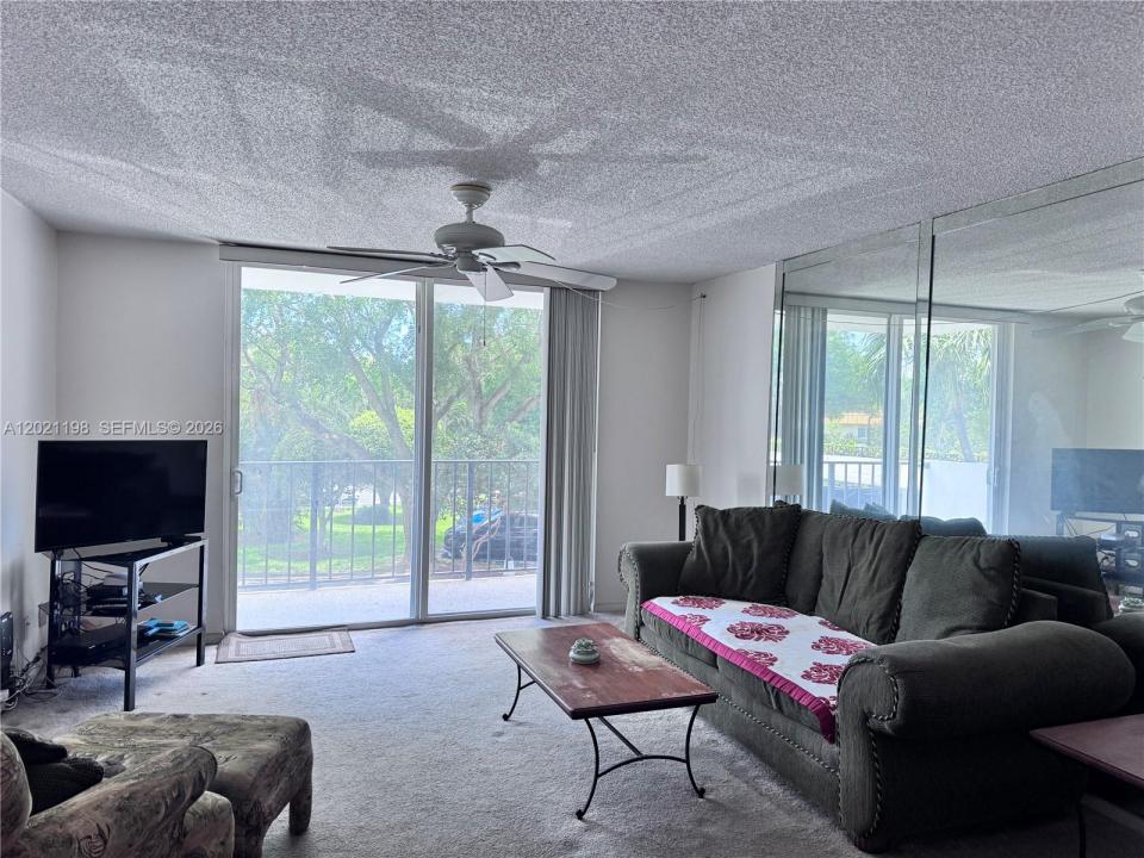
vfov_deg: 56.8
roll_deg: -1.5
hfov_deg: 71.6
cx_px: 572
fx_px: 793
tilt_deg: -2.0
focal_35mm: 24
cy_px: 429
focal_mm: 6.76
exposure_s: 1/120
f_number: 1.78
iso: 125
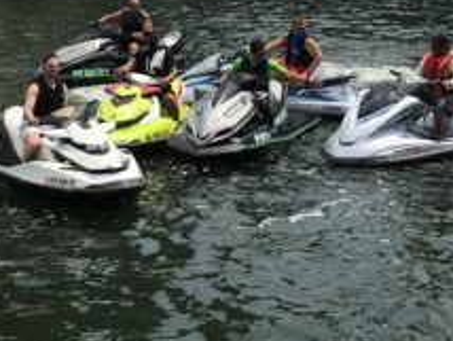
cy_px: 2
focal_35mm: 104
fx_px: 1363
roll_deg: -0.3
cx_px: 254
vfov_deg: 14.0
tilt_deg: -3.8
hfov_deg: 18.9
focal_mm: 4.15
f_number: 2.2
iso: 25
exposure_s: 1/2564
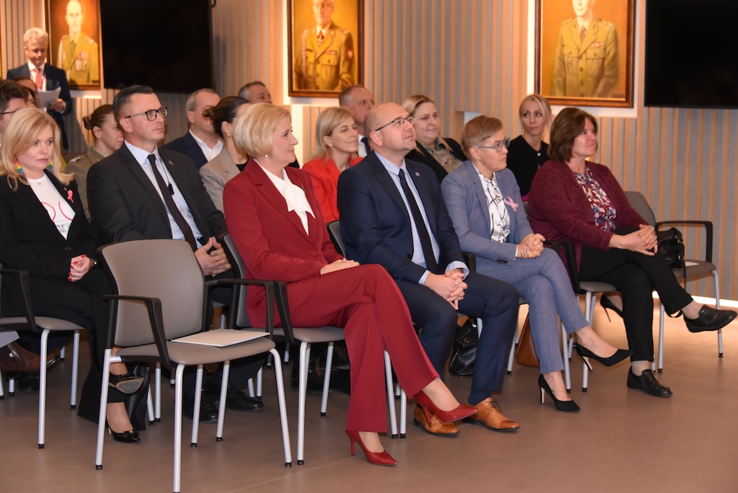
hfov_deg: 28.8
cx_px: 369
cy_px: 246
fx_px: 1436
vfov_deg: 19.5
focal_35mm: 70
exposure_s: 1/60
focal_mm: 70
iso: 3200
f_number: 5
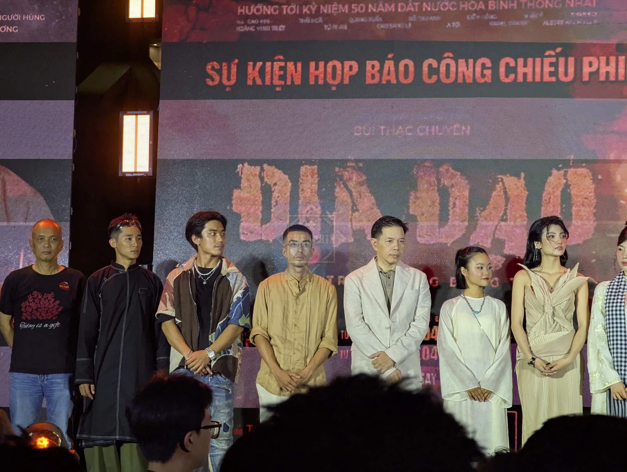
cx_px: 314
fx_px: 1923
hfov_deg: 18.5
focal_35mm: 106
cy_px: 236
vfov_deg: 14.0
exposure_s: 1/480
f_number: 3.5
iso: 639
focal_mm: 19
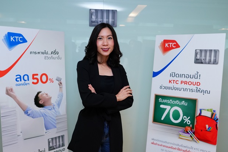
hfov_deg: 53.1
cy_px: 76
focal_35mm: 36
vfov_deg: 36.9
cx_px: 114
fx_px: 228
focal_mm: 24
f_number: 4
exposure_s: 1/50
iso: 1600
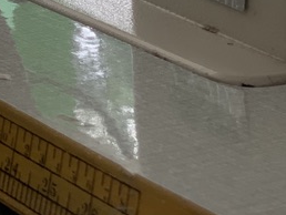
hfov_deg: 9.1
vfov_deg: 7.0
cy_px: -208
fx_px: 1704
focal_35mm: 206
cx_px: -261
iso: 25
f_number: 2.4
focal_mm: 6
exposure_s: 1/122
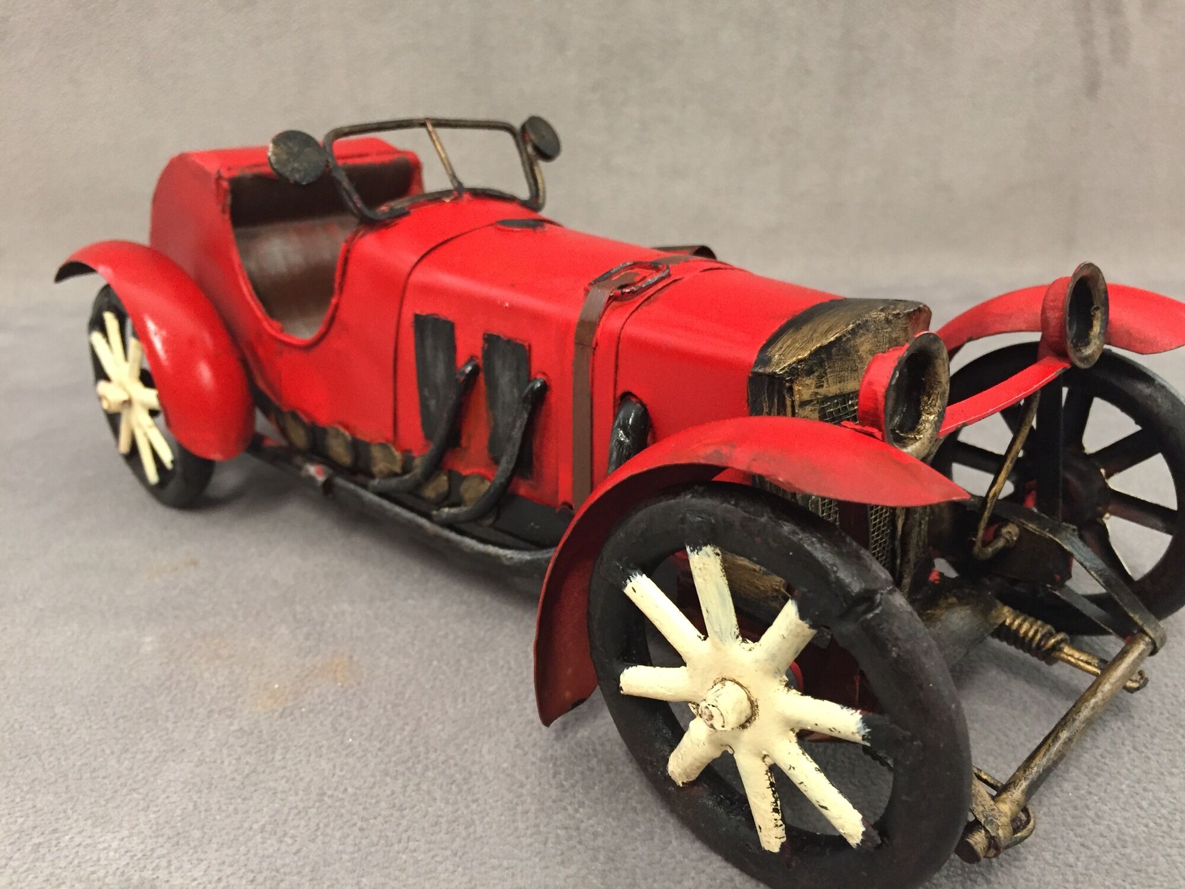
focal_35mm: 29
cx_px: 592
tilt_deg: -21.3
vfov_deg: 48.2
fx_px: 993
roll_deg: +0.4
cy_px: 444
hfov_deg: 61.7
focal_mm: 4.15
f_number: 2.2
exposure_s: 1/33
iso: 250
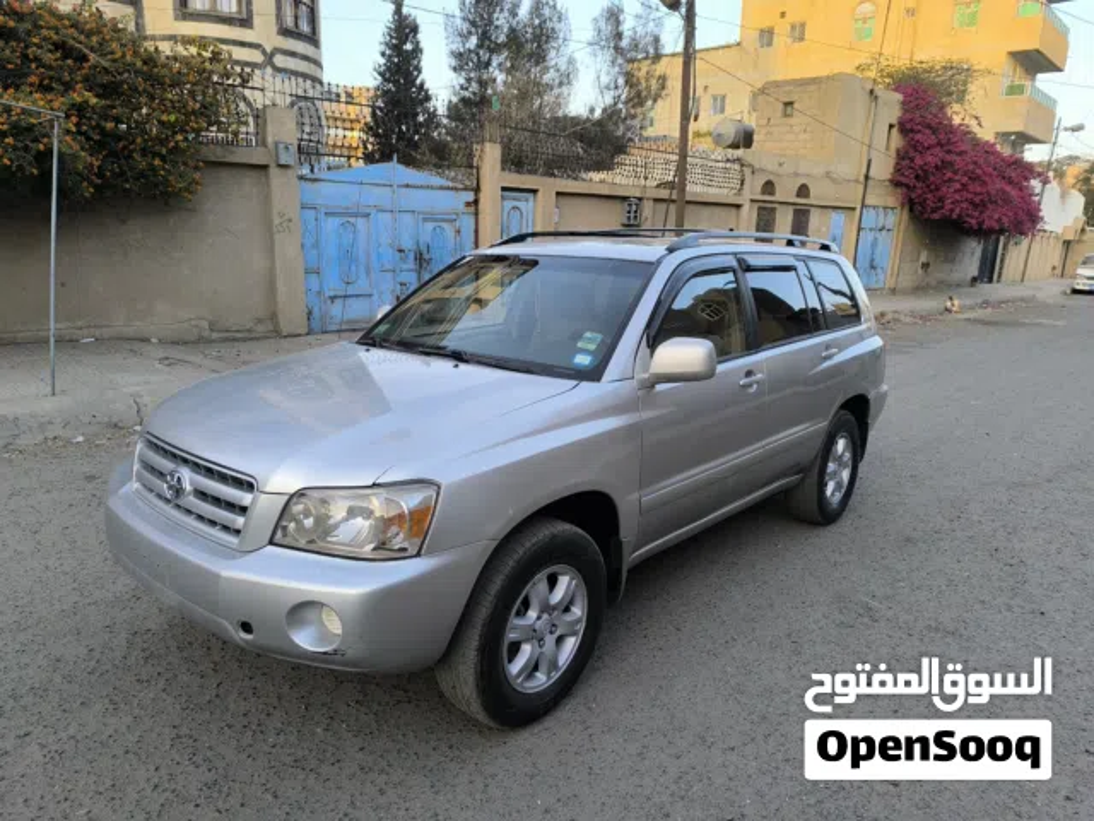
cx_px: 547
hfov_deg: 73.9
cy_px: 410
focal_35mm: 23
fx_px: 727
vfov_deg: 58.9
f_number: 1.65
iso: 80
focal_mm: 6.14
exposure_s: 1/100
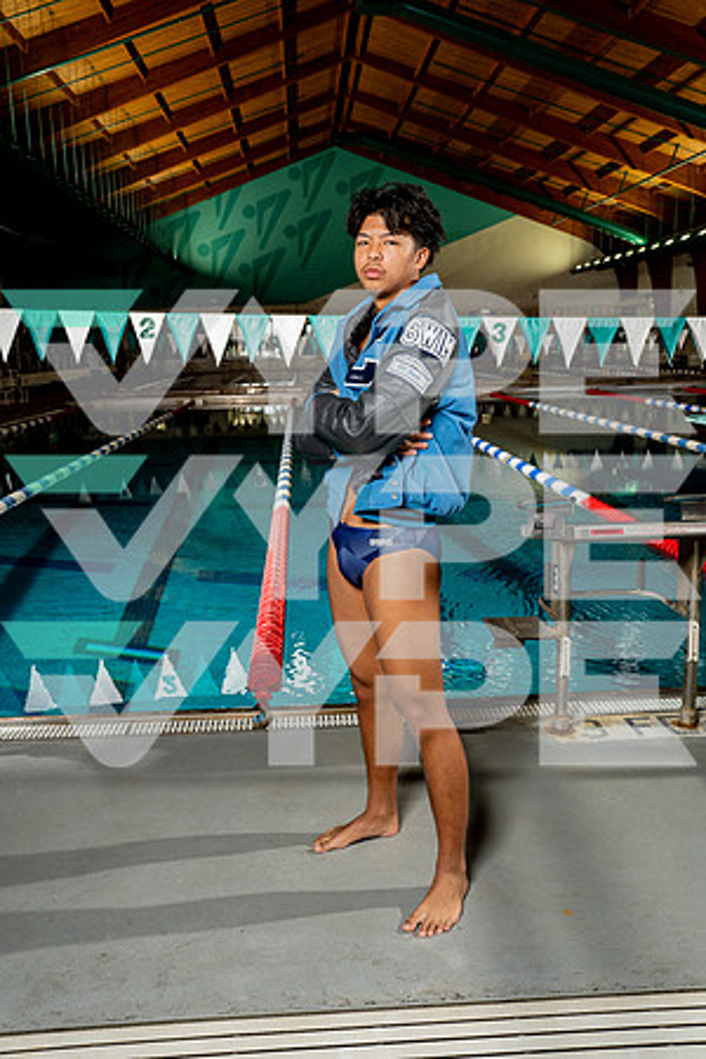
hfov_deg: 41.1
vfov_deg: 58.7
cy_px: 530
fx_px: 941
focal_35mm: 32
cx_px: 353
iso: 640
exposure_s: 1/250
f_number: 5.6
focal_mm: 32
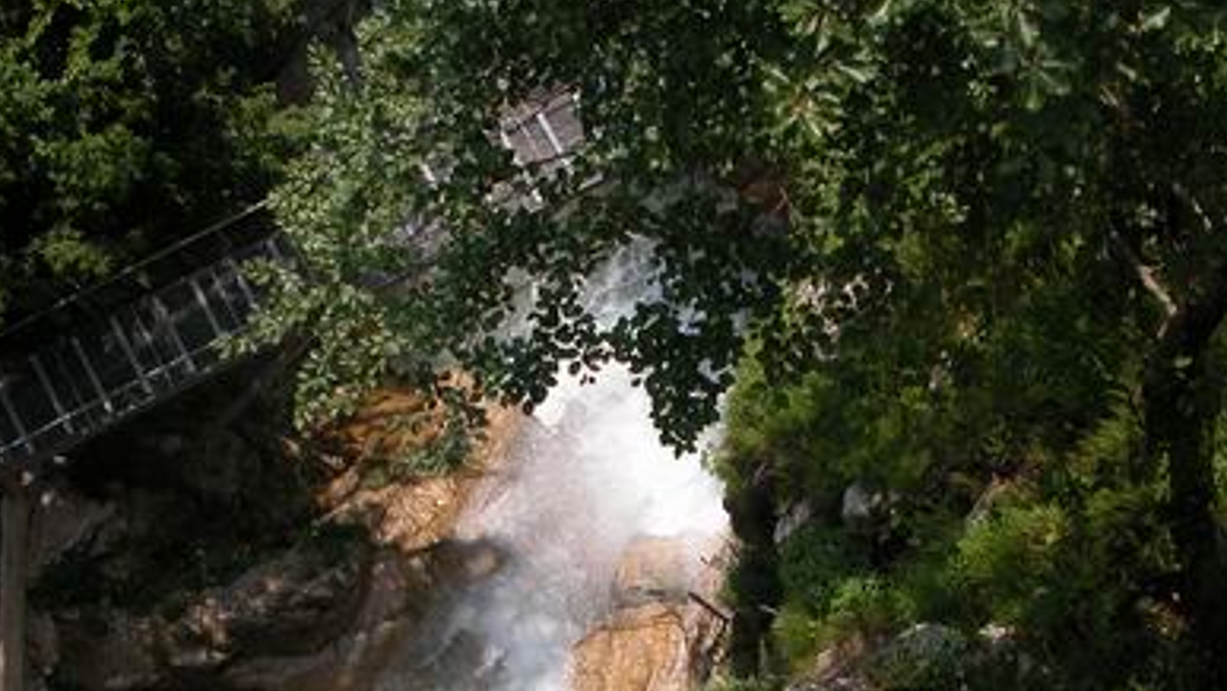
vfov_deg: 18.6
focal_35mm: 63
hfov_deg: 33.3
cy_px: 691
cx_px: 587
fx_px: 2050
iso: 100
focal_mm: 8.9
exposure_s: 1/322
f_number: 5.6
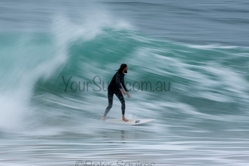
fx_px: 6254
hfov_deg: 2.3
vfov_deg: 1.5
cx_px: 115
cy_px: 79
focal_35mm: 904
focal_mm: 500
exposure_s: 1/20
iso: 100
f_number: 25
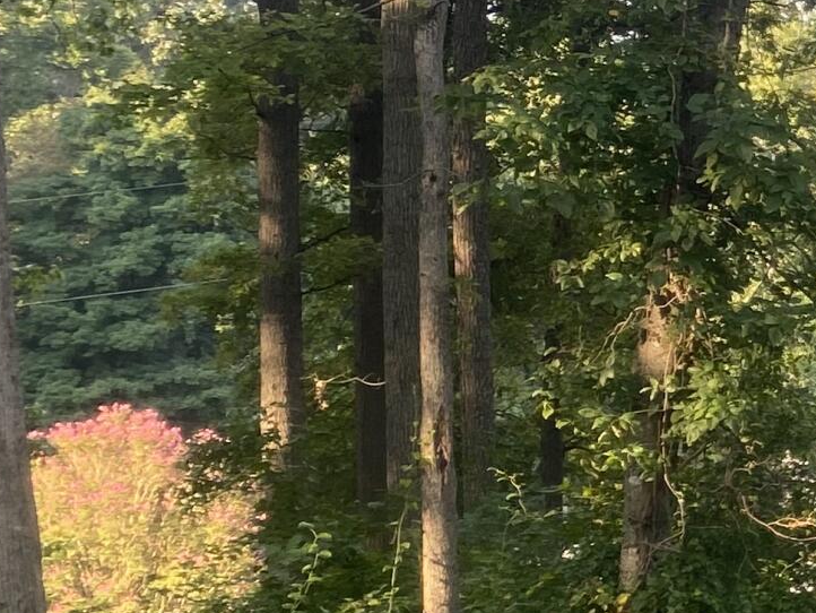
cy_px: 235
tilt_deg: -4.7
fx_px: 2547
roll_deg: -1.7
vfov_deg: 13.7
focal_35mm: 108
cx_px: 1678
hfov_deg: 14.7
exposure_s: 1/122
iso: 32
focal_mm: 4.25
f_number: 1.8
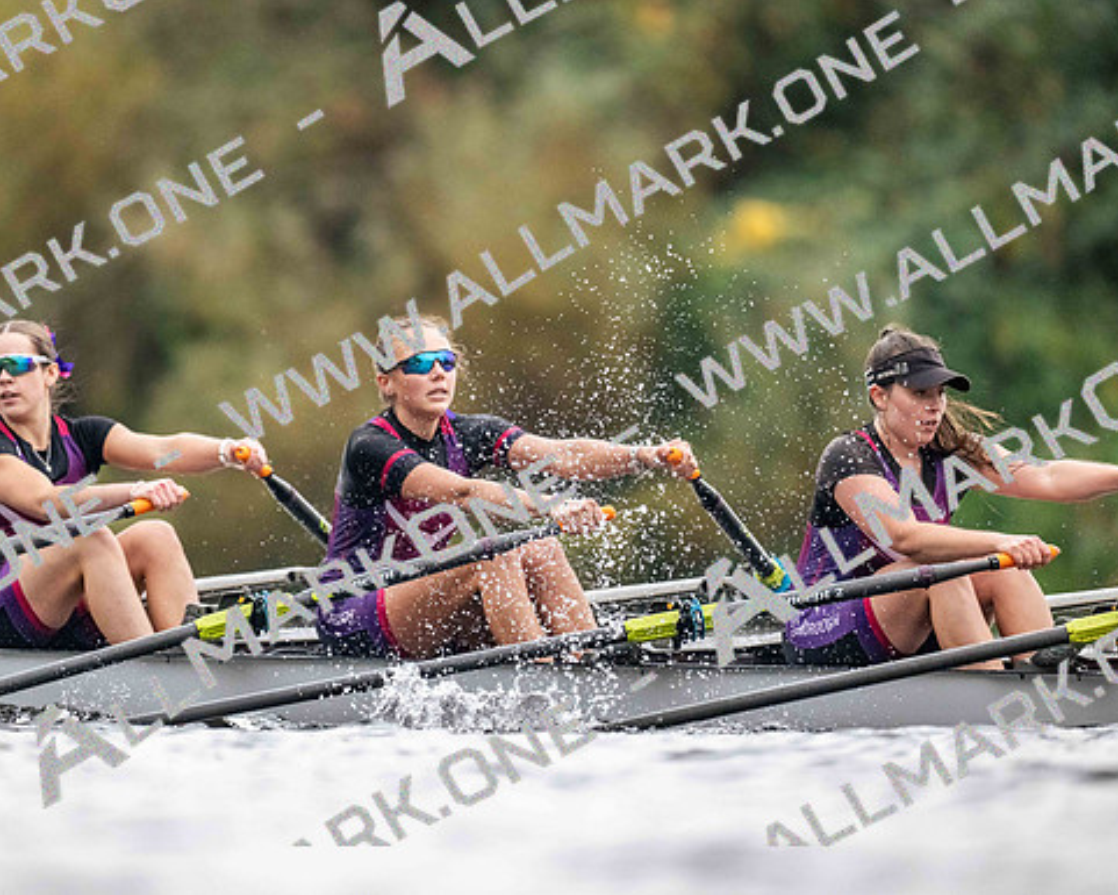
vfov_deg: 2.3
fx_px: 22472
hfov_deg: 2.8
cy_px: 448
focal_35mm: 679
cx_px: 507
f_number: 4
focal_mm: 600
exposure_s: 1/2500
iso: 4500
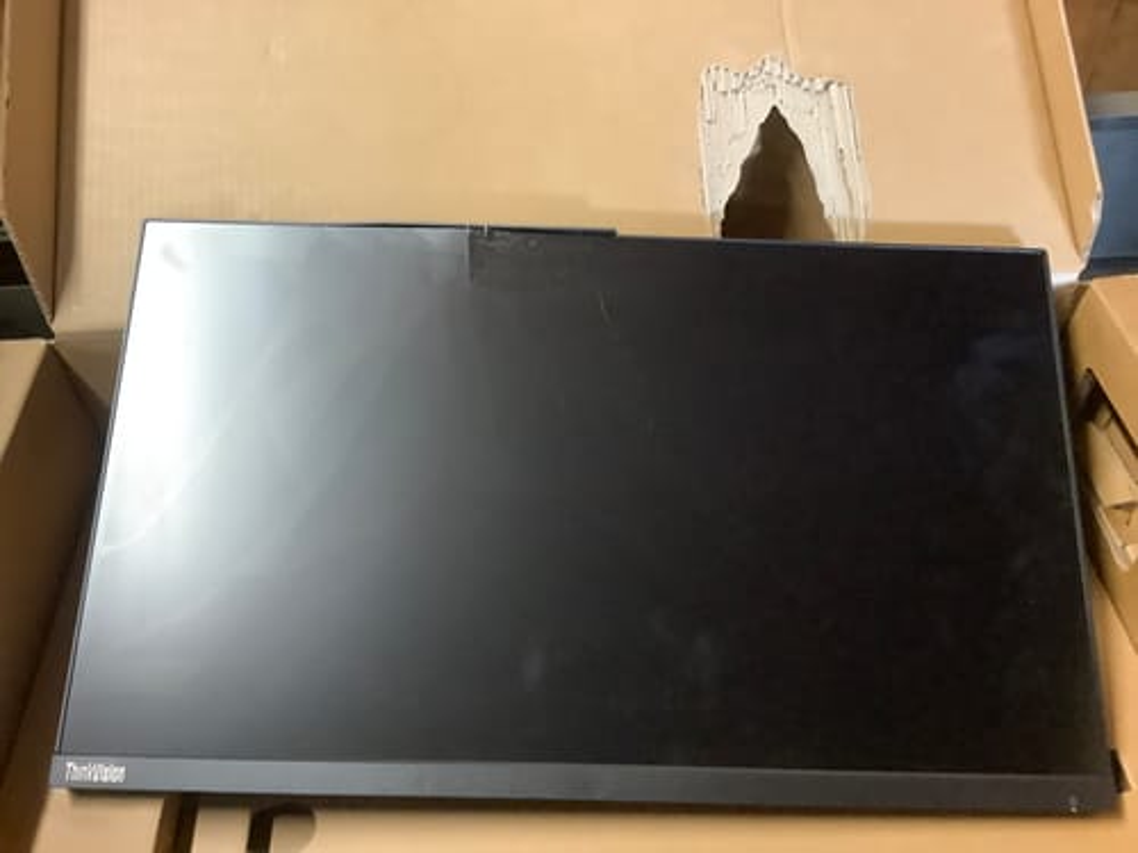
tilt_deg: -45.5
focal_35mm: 31
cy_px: 426
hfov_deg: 58.4
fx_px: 1019
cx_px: 569
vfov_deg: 45.4
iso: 320
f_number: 2.4
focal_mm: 3.3
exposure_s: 1/25
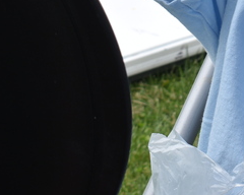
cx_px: 299
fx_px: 2080
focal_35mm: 288
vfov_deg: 5.3
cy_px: -74
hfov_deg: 6.7
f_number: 11
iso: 100
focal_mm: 48
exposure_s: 1/160
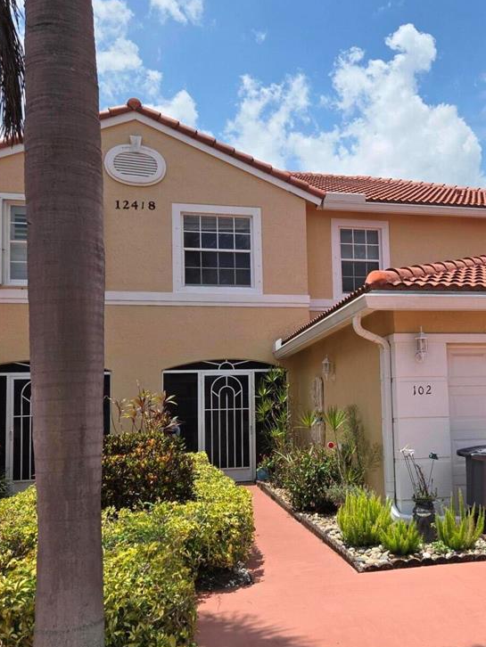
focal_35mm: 38
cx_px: 374
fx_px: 711
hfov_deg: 36.7
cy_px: 361
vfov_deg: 48.9
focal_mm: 5.4
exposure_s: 1/2346
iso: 25
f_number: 1.8
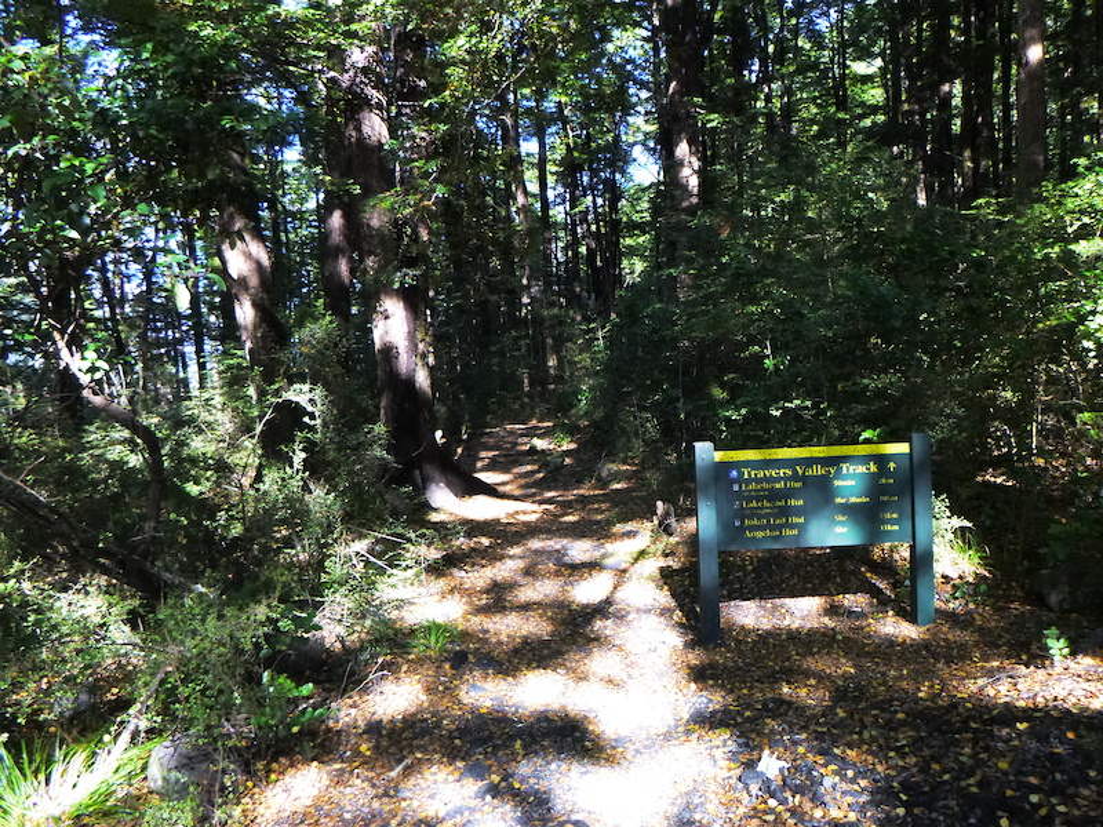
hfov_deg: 69.4
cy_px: 414
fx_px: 797
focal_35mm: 25
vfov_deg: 54.9
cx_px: 552
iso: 320
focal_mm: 4.5
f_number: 3.9
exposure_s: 1/60
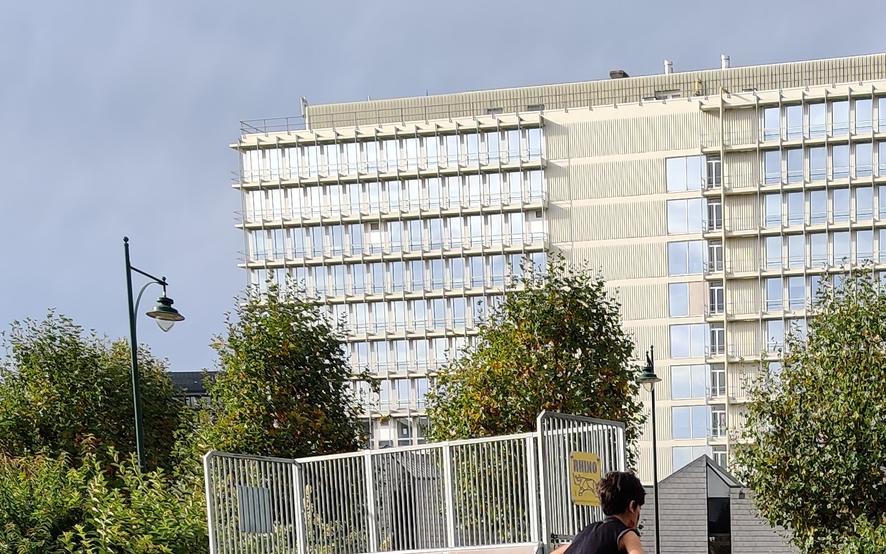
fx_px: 1763
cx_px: 926
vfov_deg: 16.2
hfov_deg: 26.4
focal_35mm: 73
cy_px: 843
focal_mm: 4.75
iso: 125
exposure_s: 1/1003
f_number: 1.65
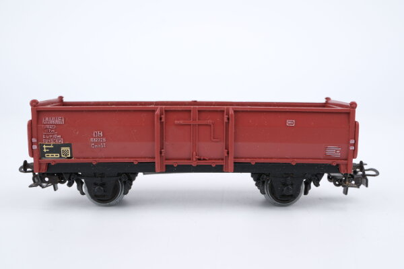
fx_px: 505
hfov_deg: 43.6
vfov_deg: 29.9
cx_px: 202
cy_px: 134
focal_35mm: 45
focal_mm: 30
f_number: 10
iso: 400
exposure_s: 1/125
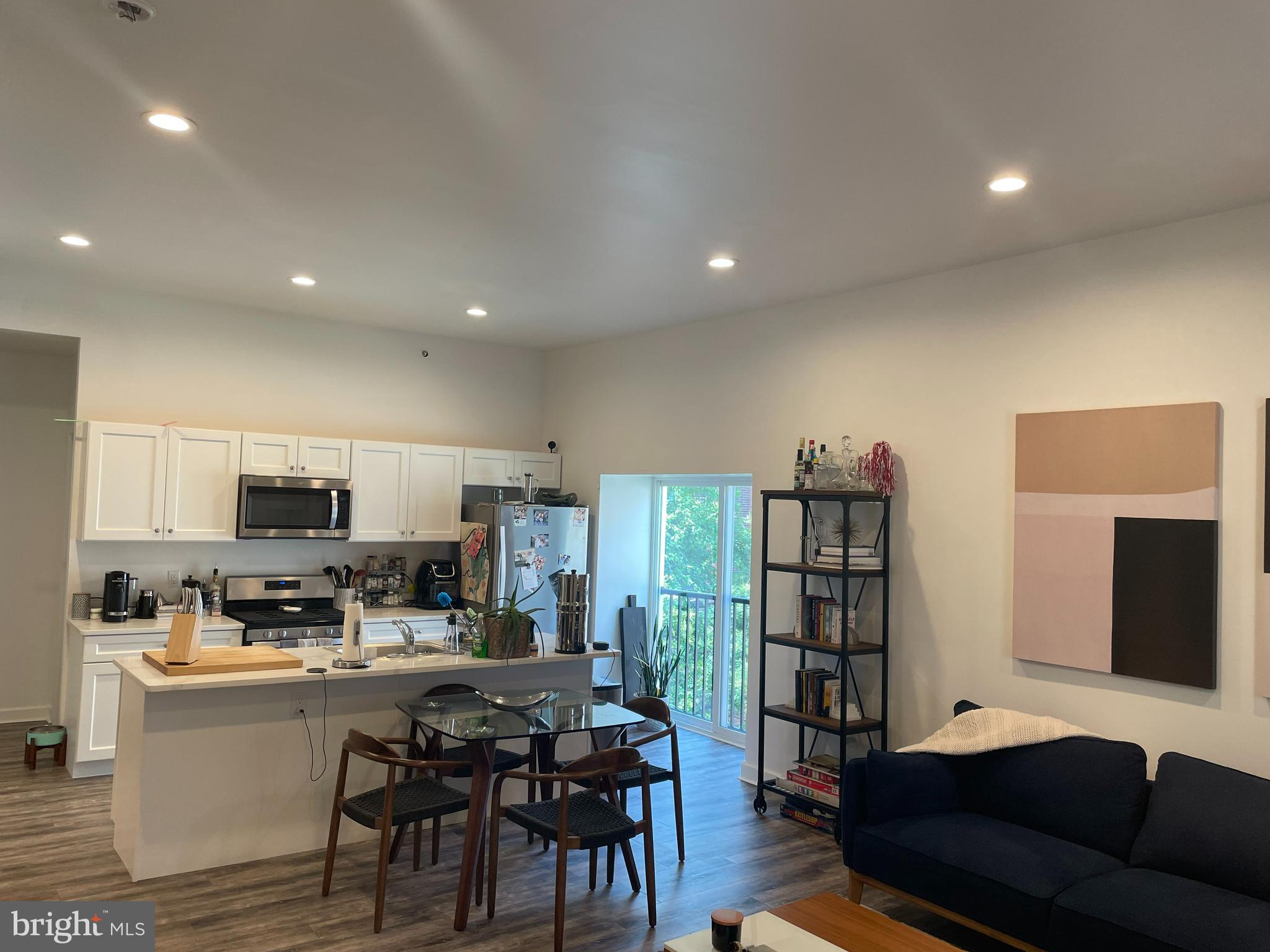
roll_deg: -2.5
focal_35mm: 26
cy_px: 476
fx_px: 954
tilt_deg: +1.0
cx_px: 635
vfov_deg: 53.1
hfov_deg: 67.3
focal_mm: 4.2
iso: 80
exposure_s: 1/120
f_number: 1.6
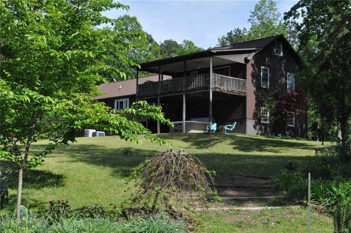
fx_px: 555
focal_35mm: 57
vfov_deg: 23.7
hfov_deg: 35.1
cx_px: 176
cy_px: 116
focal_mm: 38
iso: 1250
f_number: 20
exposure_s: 1/400
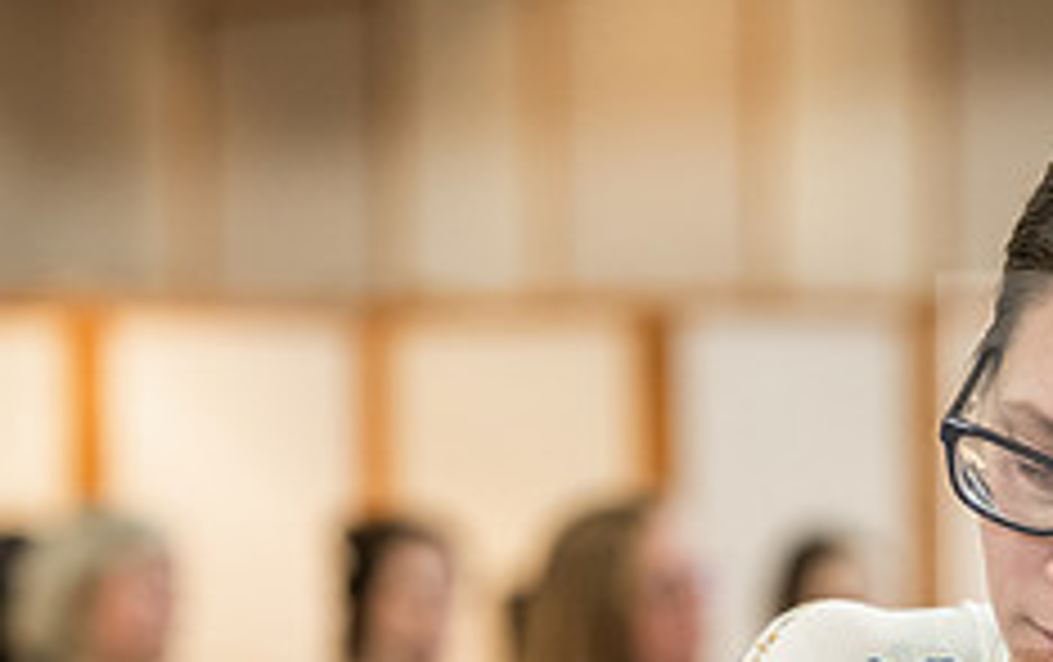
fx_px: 6524
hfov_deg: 9.2
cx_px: 801
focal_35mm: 227
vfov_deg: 5.8
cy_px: 817
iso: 2000
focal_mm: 90
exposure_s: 1/200
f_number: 2.8
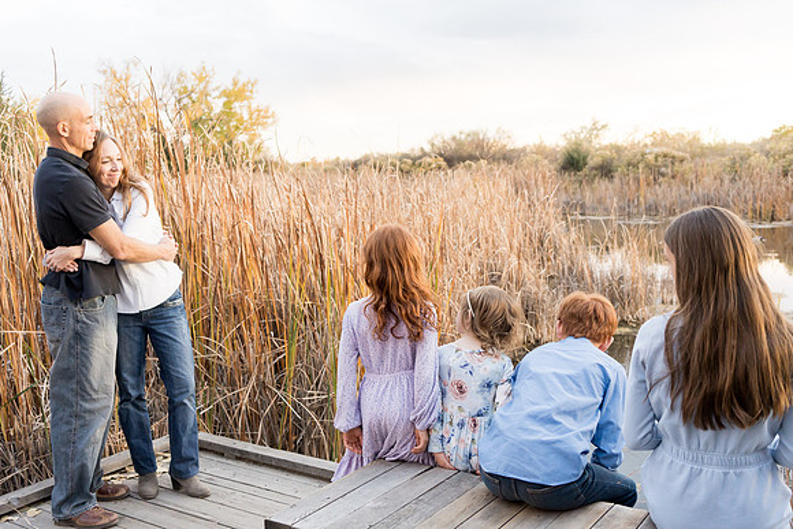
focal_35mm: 35
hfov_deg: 54.4
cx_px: 396
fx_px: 771
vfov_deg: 37.9
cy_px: 264
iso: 1250
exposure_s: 1/250
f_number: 3.5
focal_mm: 35
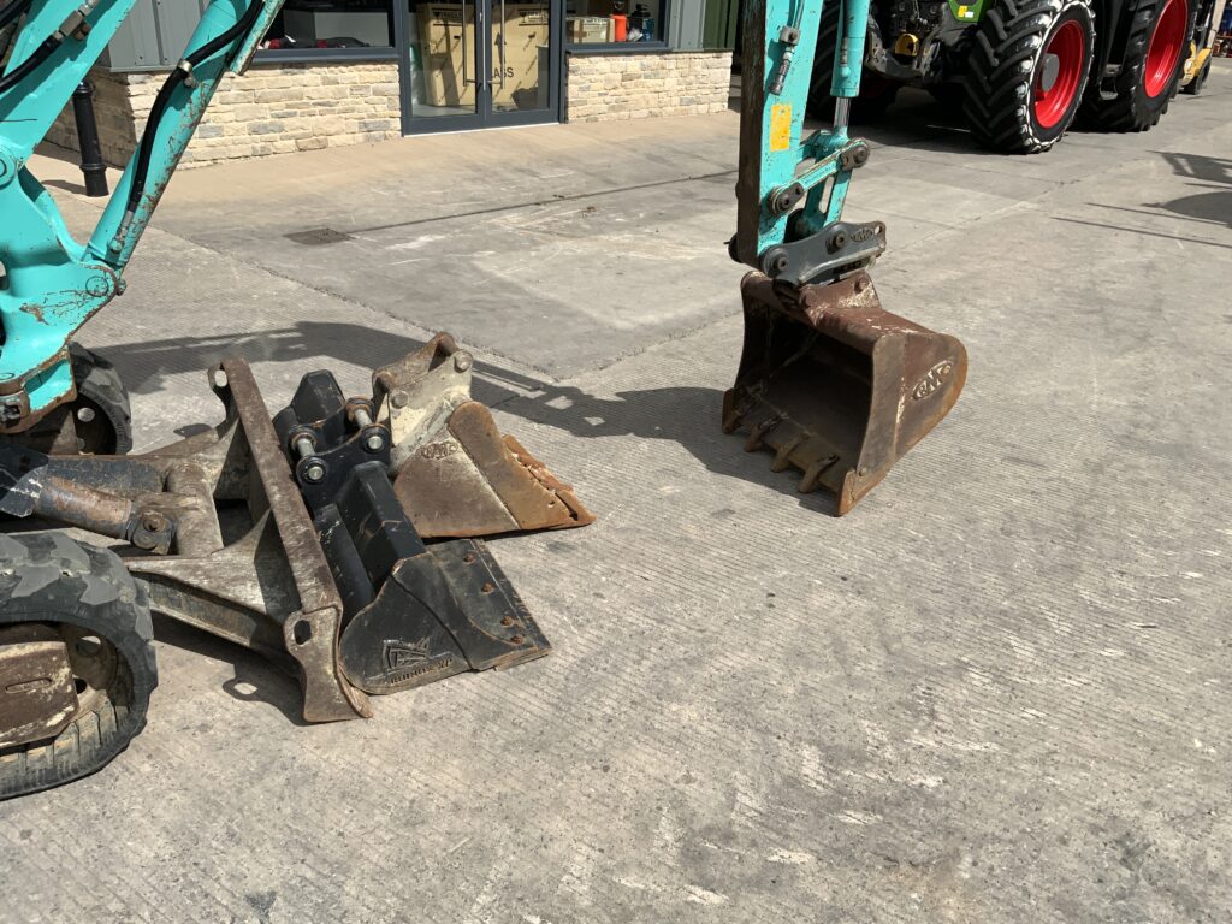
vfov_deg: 48.2
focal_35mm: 29
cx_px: 616
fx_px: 1032
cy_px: 462
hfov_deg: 61.7
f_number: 1.8
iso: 20
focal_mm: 3
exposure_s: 1/2801
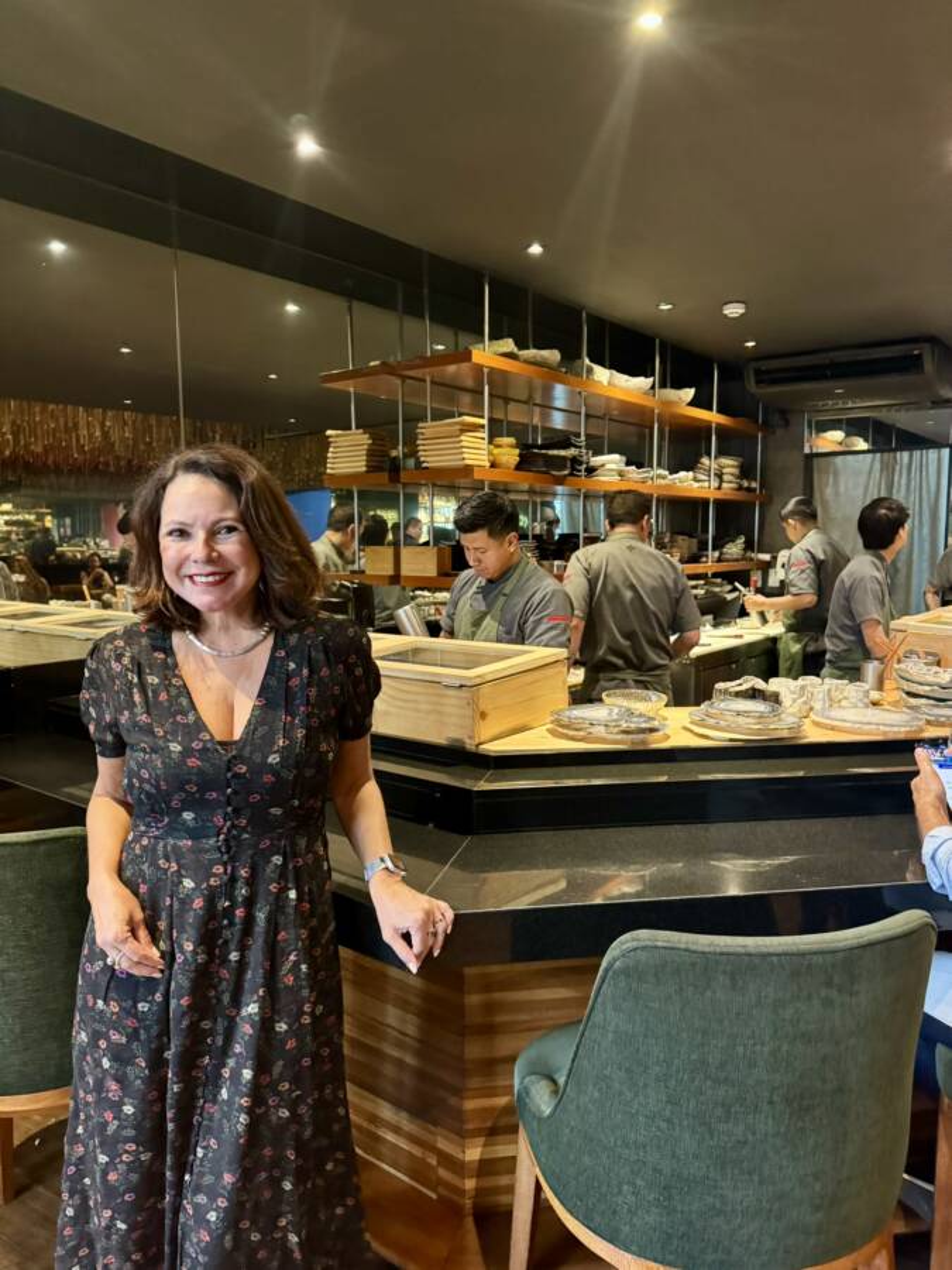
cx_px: 476
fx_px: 880
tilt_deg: -6.4
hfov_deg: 56.8
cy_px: 635
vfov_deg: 71.6
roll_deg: +0.2
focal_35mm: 24
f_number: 1.78
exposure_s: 1/40
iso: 800
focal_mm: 6.76
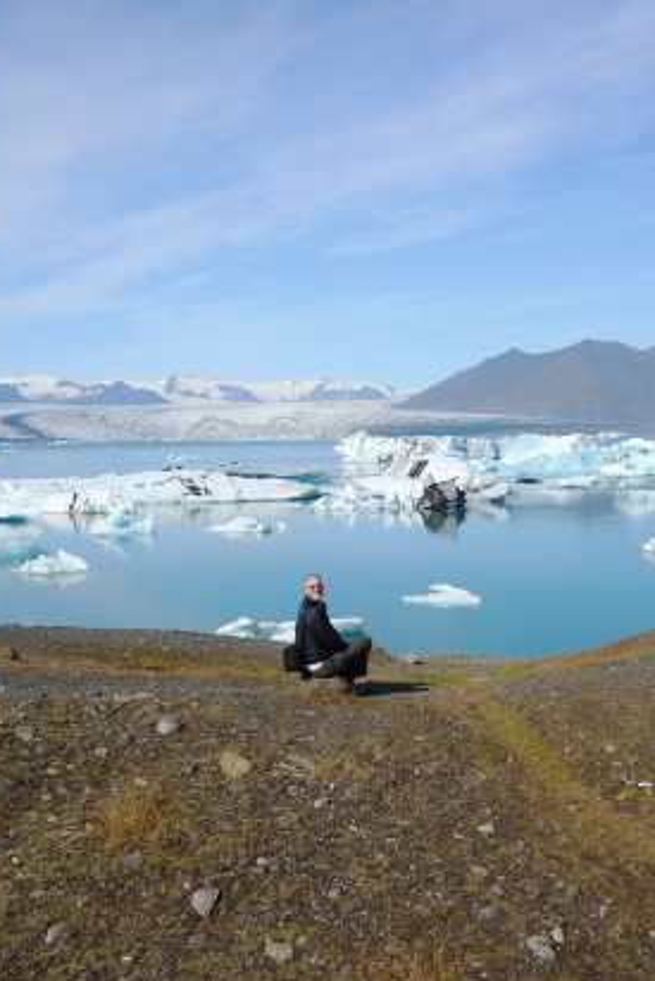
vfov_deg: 46.3
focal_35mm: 42
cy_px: 552
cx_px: 391
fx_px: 1145
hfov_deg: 31.8
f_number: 2.2
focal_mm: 4.73
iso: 100
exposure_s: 1/138
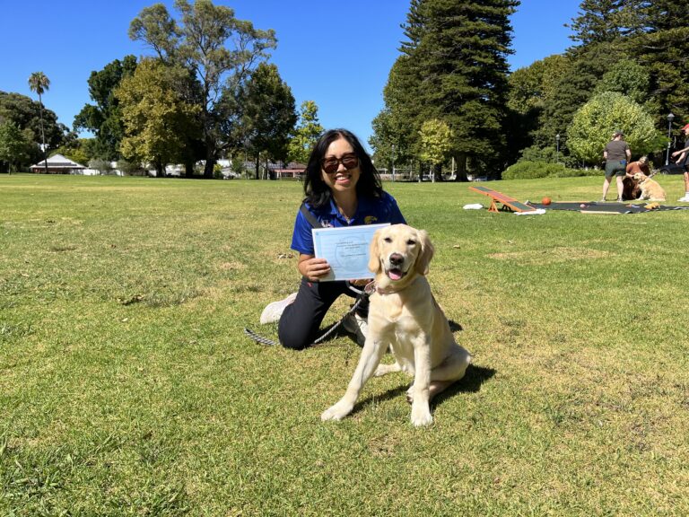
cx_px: 344
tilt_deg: -10.4
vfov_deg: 53.1
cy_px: 258
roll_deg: +0.0
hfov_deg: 67.3
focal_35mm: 26
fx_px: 518
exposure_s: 1/3135
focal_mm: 5.1
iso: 50
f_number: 1.6
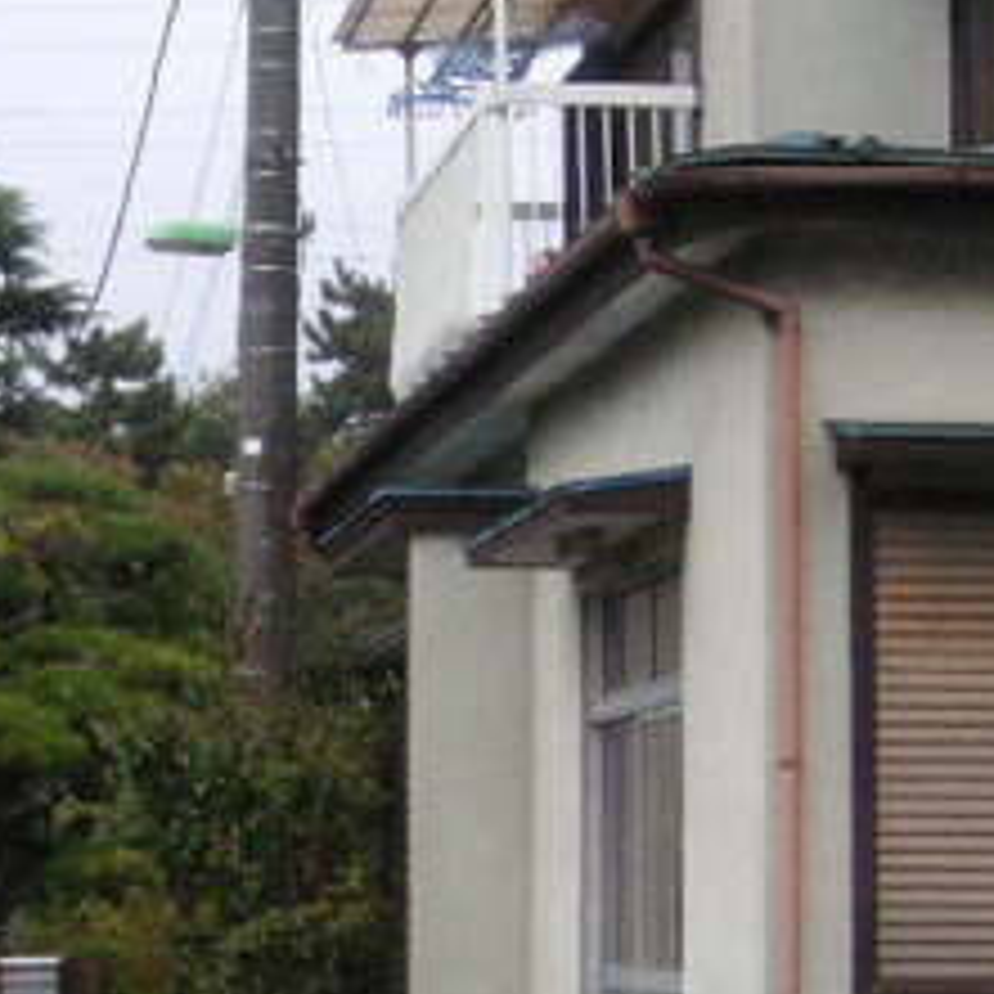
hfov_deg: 15.0
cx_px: 234
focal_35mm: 116
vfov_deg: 15.0
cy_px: 614
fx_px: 3769
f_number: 3.7
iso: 160
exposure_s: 1/60
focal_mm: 9.6
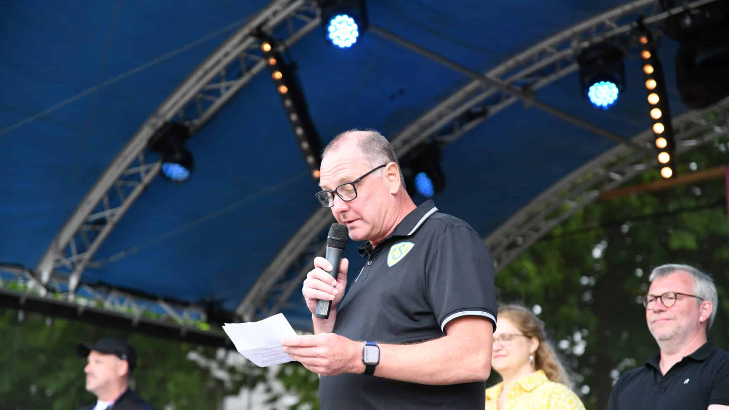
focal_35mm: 74
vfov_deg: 16.3
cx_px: 367
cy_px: 243
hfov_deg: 28.6
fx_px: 1430
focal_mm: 70
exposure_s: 1/1250
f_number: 2.8
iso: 1250
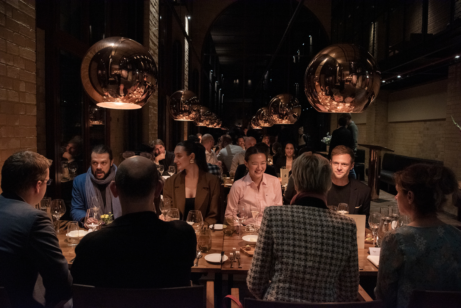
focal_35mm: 27
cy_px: 154
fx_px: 346
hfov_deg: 67.4
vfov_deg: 48.0
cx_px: 230
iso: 2000
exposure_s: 1/60
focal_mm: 27
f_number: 4.5
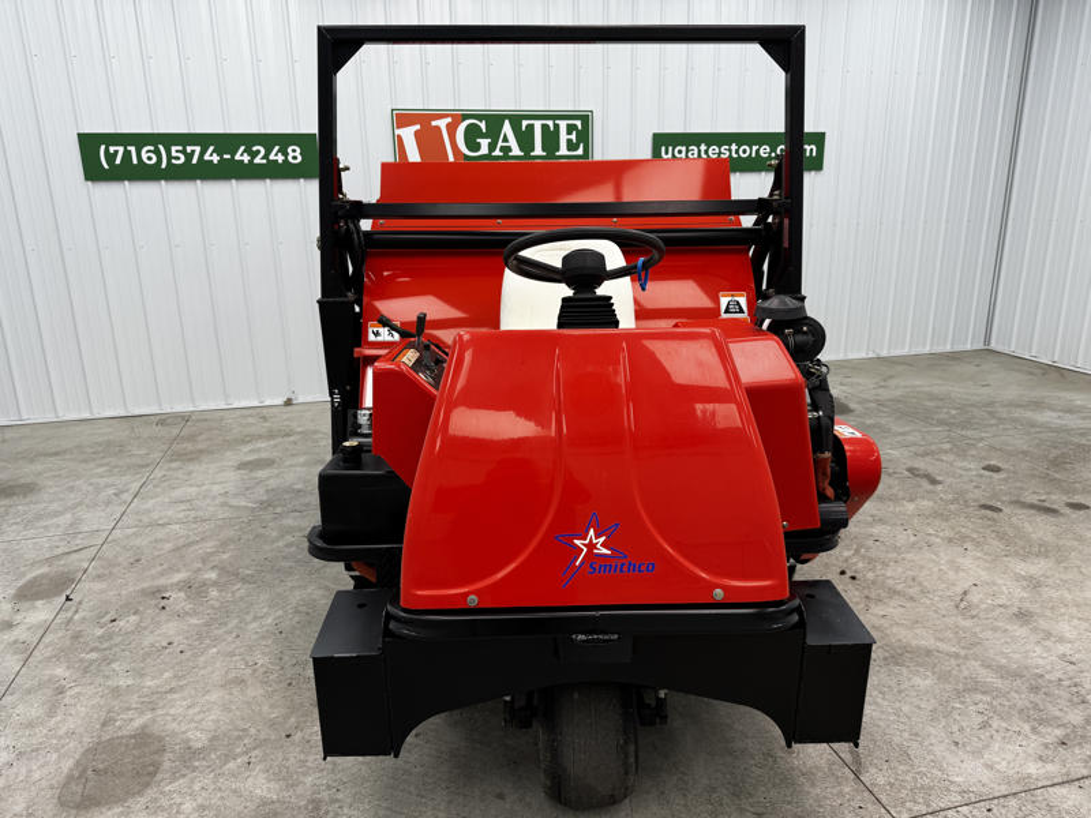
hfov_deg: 71.6
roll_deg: +0.4
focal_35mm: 24
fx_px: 756
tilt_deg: -17.0
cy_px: 409
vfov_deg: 56.8
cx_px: 546
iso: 64
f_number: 1.78
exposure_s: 1/120
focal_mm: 6.76
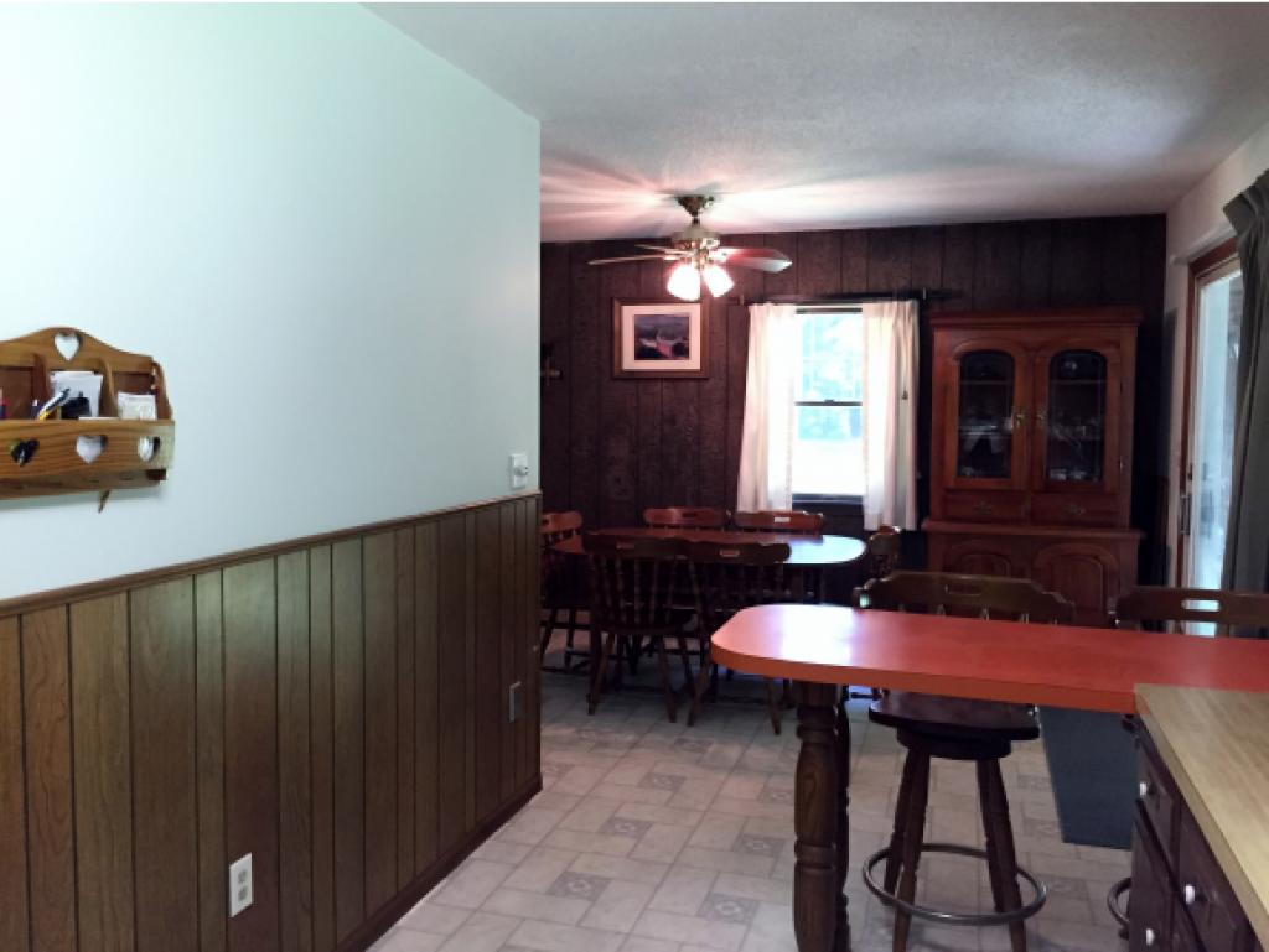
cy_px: 476
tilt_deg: -5.8
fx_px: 1064
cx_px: 634
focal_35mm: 29
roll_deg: -1.3
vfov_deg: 48.3
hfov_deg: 61.6
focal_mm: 4.15
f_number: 2.2
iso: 200
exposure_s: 1/30
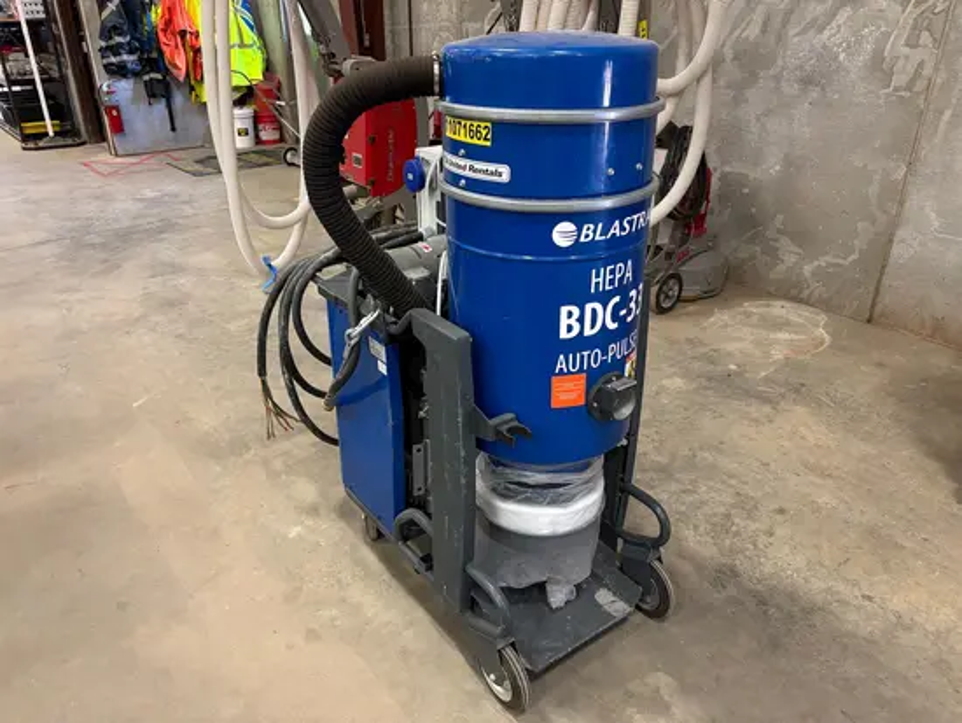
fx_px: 723
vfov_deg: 53.1
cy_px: 362
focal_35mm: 26
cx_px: 481
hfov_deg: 67.3
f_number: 1.6
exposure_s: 1/60
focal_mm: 5.96
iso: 250
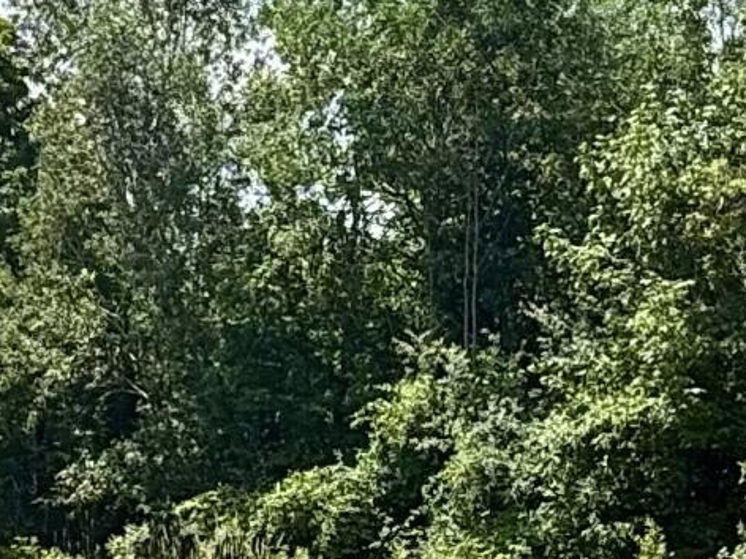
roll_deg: +1.7
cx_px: 443
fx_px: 1918
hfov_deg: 22.0
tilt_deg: +1.3
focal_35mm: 89
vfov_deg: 16.1
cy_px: 627
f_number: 2.2
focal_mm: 2.22
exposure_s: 1/1087
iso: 50
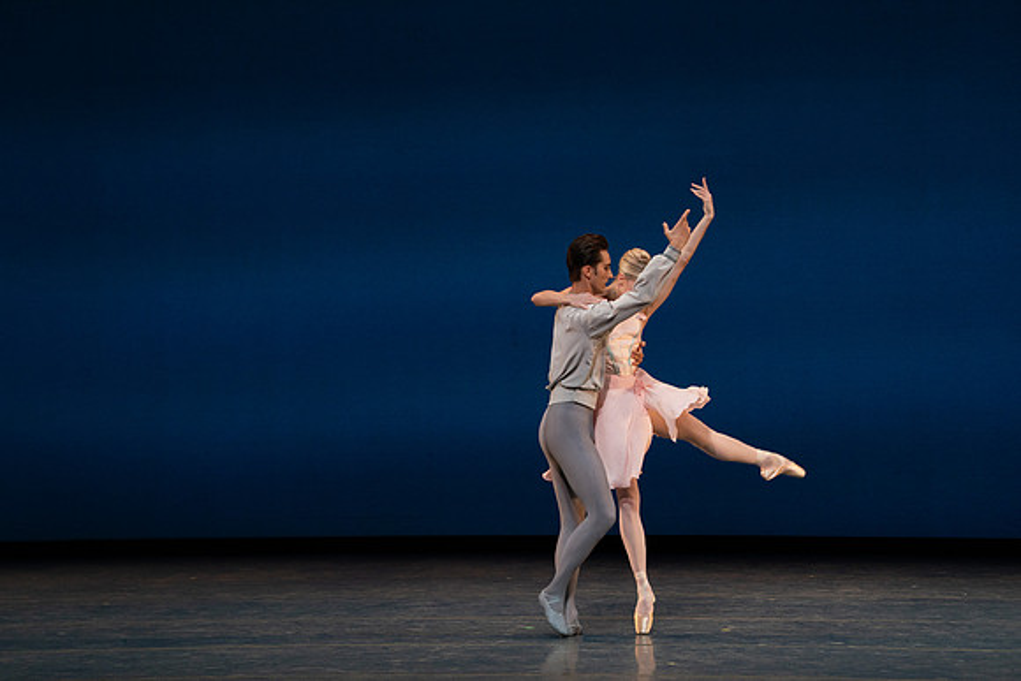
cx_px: 510
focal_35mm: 200
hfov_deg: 10.3
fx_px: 5673
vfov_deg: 6.9
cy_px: 340
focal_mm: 200
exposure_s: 1/500
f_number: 8
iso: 3200
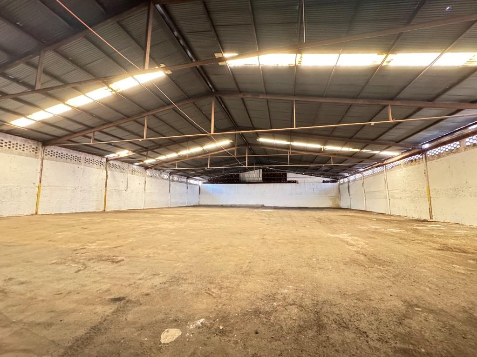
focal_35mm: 14
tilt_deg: +6.7
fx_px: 193
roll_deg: +0.6
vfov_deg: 85.7
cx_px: 238
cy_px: 178
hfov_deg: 102.1
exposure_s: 1/40
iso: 1600
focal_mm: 2.22
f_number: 2.2
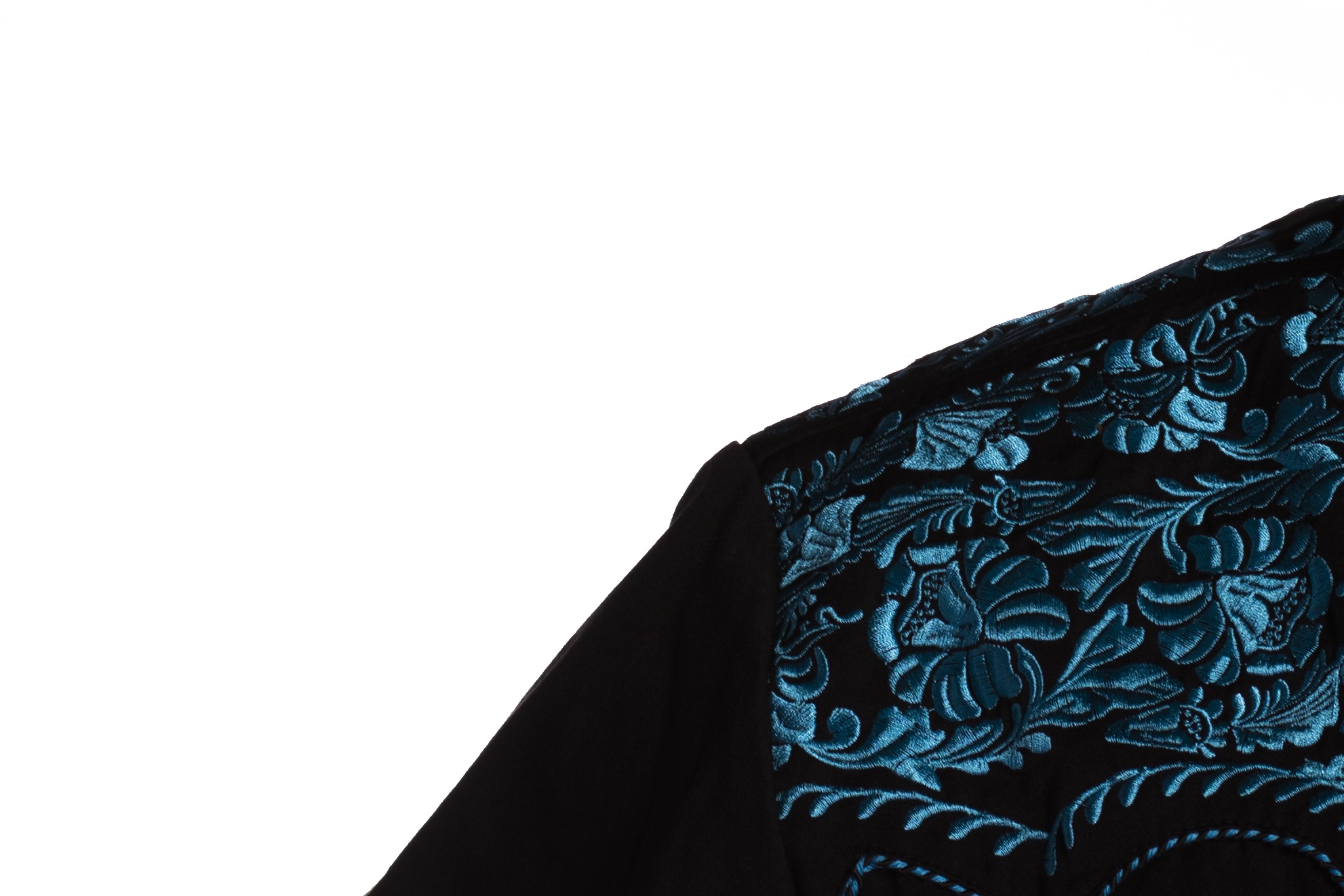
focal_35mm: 227
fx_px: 8475
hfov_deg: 9.1
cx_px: 936
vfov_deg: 6.1
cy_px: 215
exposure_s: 1/160
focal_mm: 50
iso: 100
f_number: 5
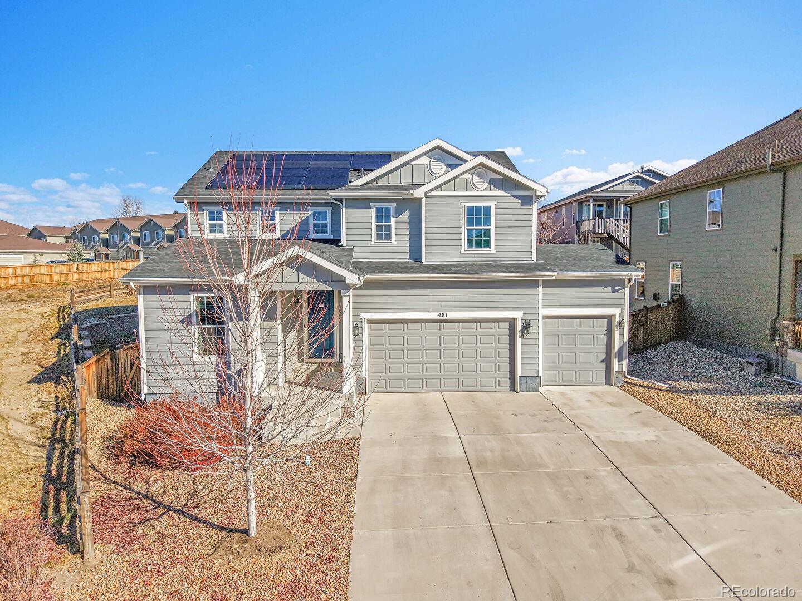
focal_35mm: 24
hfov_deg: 71.6
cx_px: 401
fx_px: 556
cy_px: 300
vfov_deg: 56.8
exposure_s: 1/6400
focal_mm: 8.67
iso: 110
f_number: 1.8
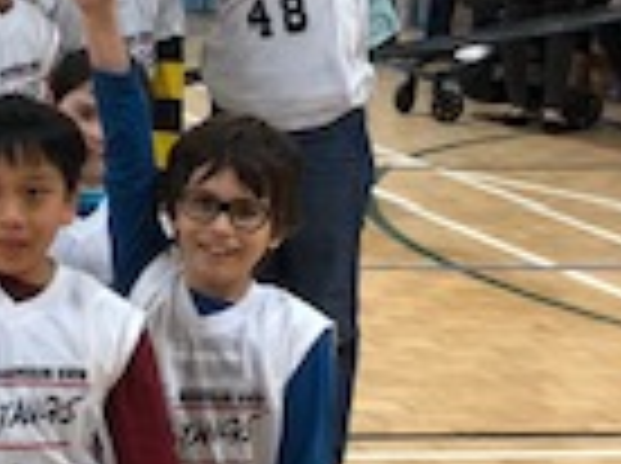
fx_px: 2328
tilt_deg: -7.3
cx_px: -414
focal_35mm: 130
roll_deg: -1.2
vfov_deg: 11.3
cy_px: 27
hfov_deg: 13.9
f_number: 1.8
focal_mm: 3.99
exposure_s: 1/20
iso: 40
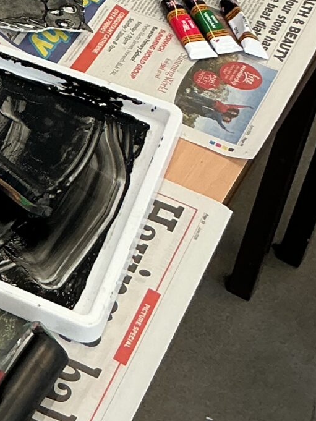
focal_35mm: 109
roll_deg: +2.4
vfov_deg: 17.1
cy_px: -102
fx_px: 1326
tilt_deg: -37.3
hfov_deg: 12.4
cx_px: -251
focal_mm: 3
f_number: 1.8
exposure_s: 1/50
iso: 50
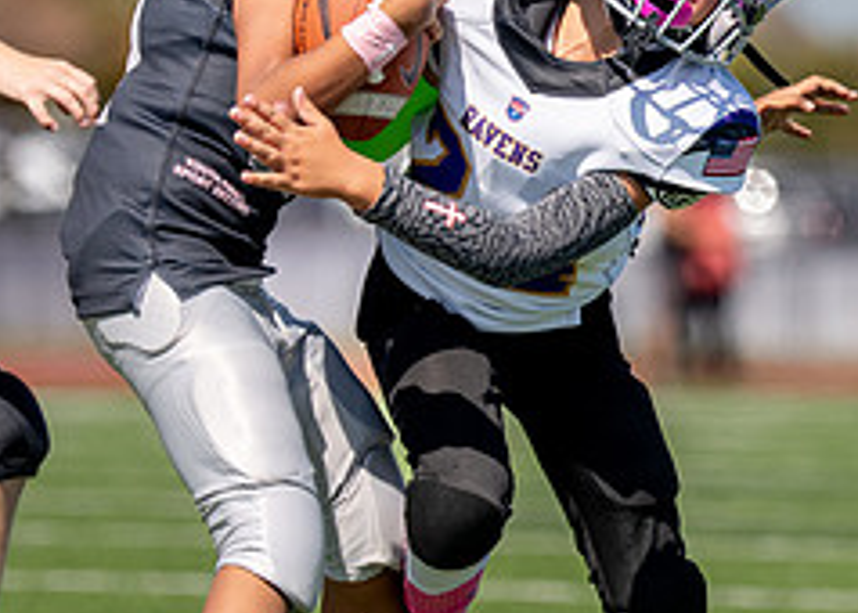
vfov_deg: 3.1
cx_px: 752
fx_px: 11355
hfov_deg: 4.3
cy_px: 272
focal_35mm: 466
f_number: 2.8
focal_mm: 144
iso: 200
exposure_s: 1/4000
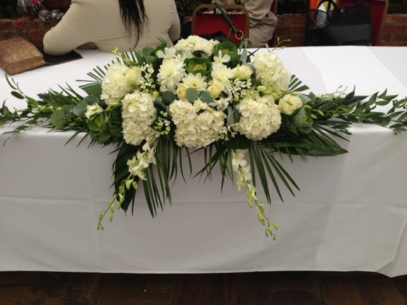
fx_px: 388
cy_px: 152
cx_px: 204
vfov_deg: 42.9
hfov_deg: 55.4
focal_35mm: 33
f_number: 2.4
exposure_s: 1/60
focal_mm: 4.12
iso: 64
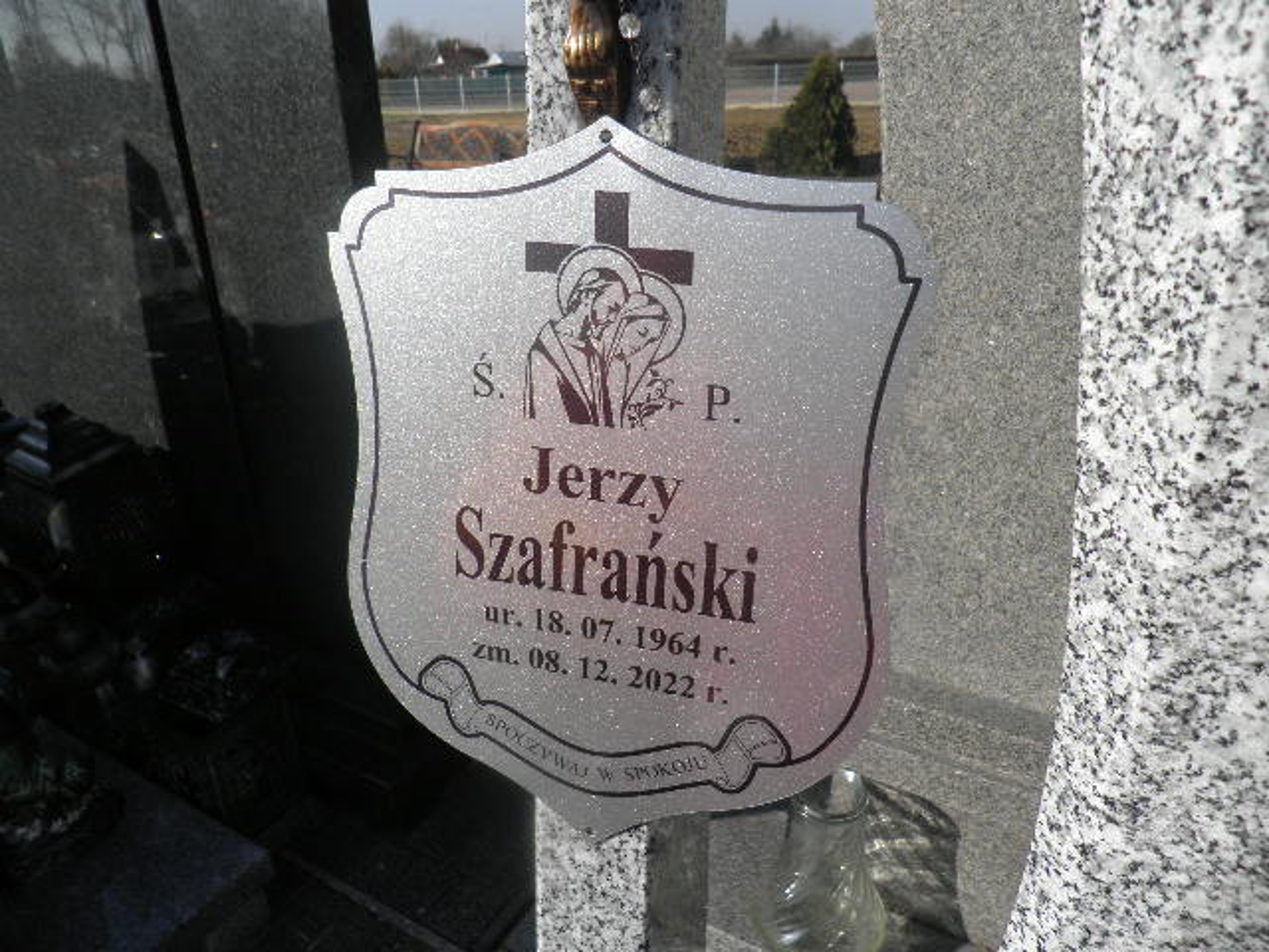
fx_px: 880
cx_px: 634
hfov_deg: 71.6
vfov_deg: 56.8
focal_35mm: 24
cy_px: 476
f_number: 8.3
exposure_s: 1/160
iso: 64
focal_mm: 4.3
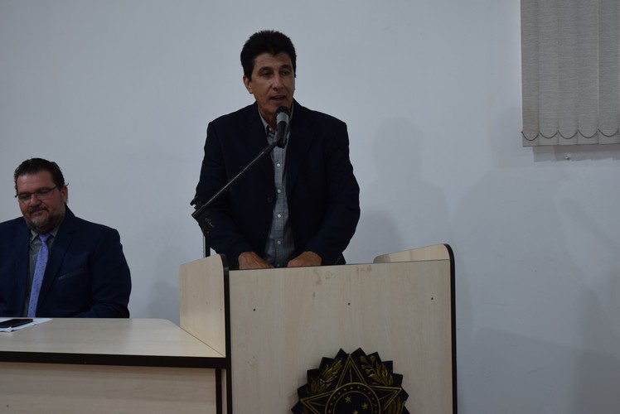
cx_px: 310
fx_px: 1034
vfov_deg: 22.7
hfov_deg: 33.4
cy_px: 207
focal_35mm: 60
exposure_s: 1/60
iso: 450
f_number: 4.2
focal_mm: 40
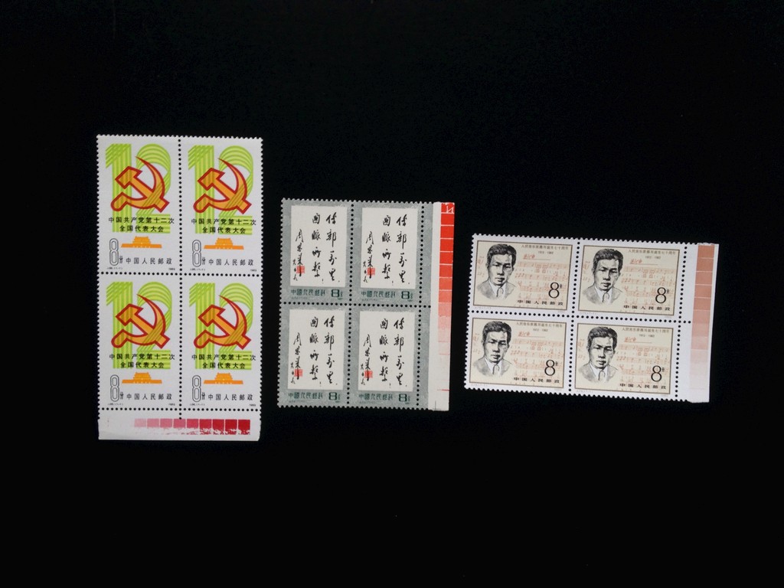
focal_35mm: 35
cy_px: 294
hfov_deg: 52.6
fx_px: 793
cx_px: 392
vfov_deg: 40.7
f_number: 2.4
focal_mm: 4.28
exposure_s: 1/20
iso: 64
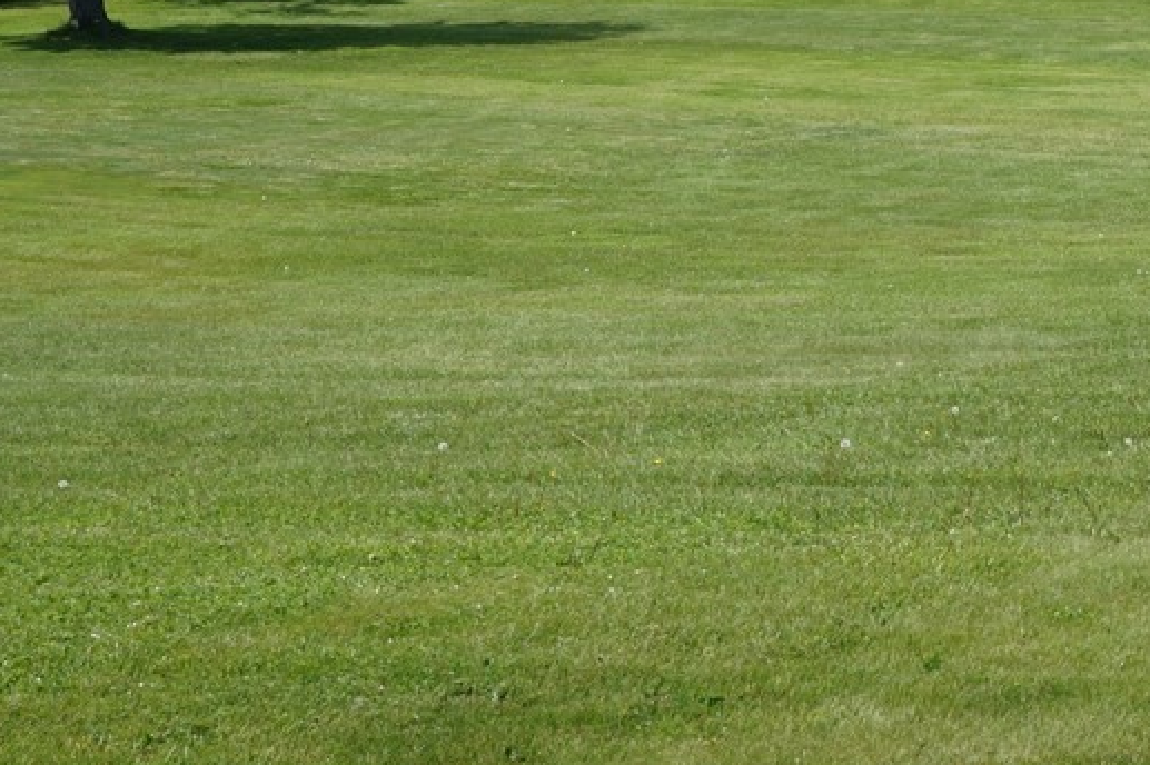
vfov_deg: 16.3
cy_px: 28
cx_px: 982
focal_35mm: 82
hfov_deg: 24.2
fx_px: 2618
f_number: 13
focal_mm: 26
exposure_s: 1/80
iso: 100
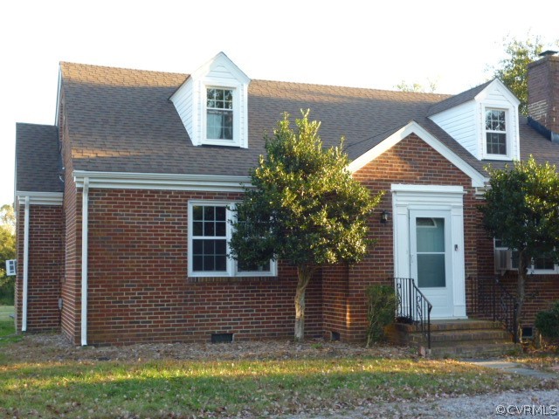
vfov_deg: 30.3
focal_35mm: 48
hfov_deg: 39.7
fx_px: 775
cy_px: 210
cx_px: 280
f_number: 4
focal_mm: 8.6
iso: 250
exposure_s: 1/80
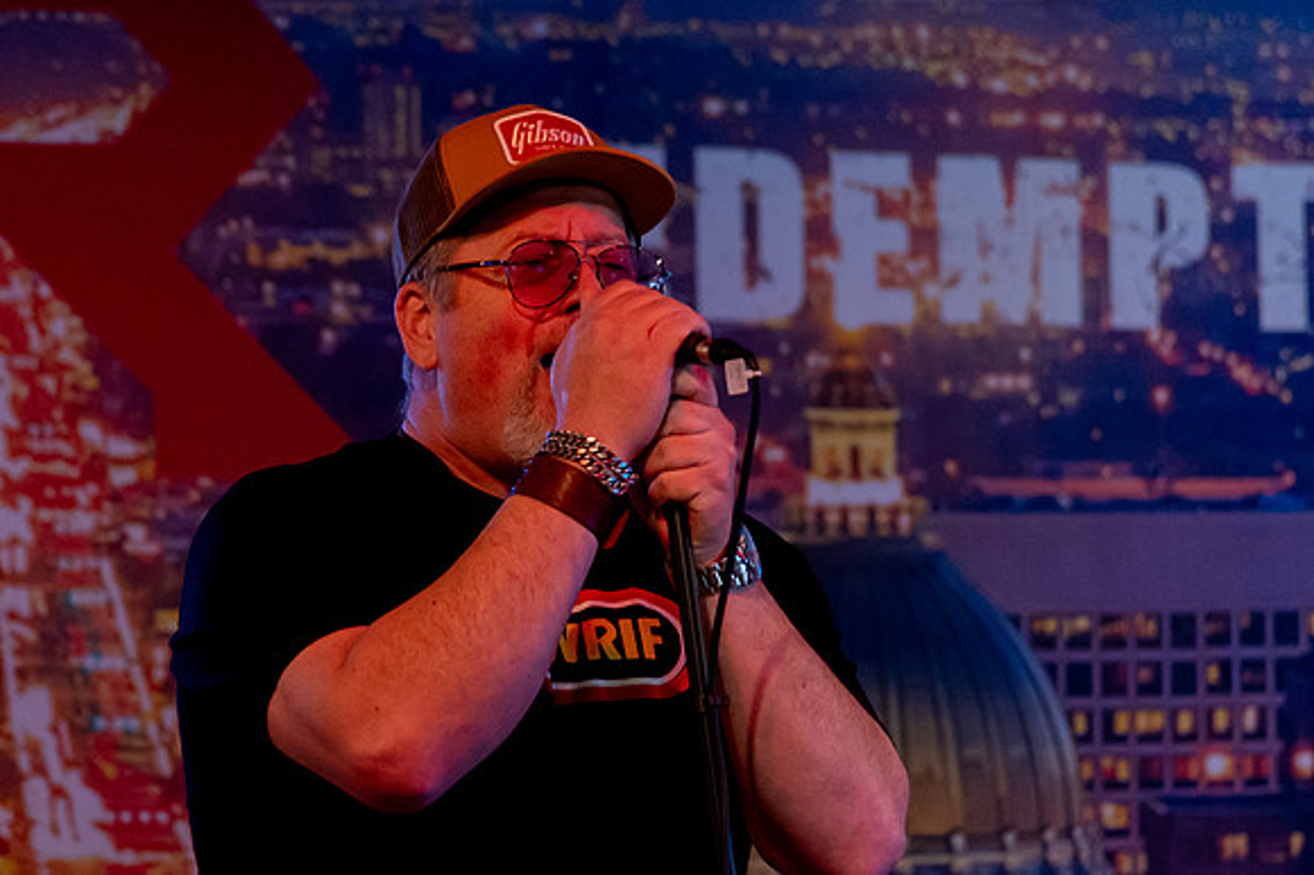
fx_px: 7370
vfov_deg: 6.8
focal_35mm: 202
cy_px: 501
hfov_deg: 10.2
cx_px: 649
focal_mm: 120
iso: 5000
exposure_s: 1/60
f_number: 4
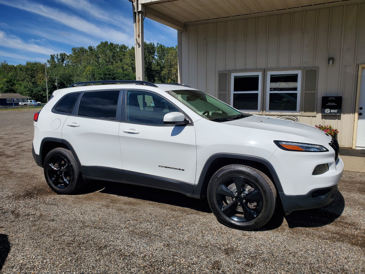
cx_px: 182
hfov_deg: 67.3
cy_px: 137
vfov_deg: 53.1
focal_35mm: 26
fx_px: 274
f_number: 2.4
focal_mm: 4.3
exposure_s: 1/5000
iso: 50
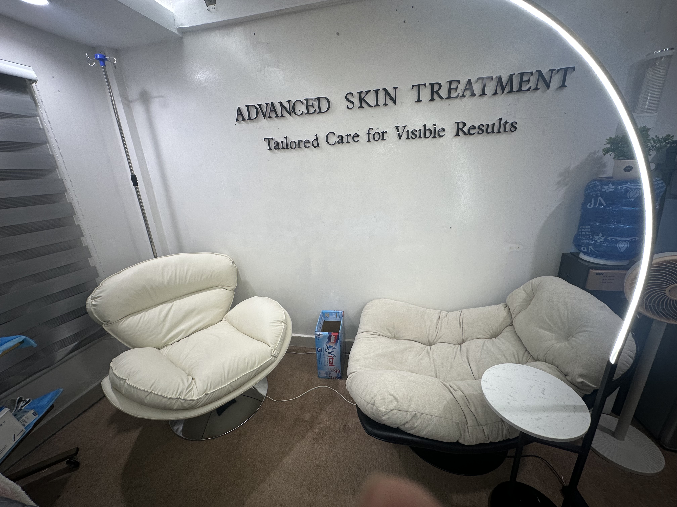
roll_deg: +2.6
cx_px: 338
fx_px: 274
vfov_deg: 85.7
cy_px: 254
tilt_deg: -17.9
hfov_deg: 102.1
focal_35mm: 14
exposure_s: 1/100
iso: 80
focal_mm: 2.22
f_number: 2.2
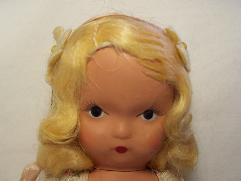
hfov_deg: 42.8
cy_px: 101
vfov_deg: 32.8
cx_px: 99
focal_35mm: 44
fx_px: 306
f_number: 2.8
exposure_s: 1/90
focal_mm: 5.6
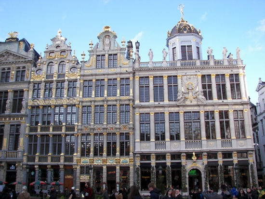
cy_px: 100
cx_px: 132
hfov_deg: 51.3
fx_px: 276
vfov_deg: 39.7
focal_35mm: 36
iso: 50
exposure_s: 1/250
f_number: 2.8
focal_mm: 6
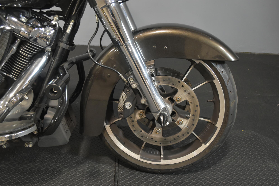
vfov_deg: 34.2
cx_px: 140
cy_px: 93
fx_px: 302
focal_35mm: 39
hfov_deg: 49.5
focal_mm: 26
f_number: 4.2
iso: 1600
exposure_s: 1/25
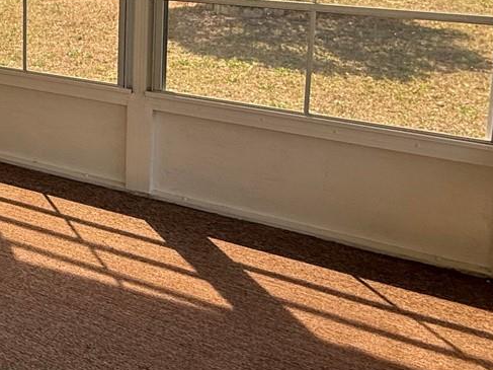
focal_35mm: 46
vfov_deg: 29.0
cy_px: -21
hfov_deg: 34.7
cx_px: -66
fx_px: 655
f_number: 2.2
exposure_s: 1/167
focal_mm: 2.22
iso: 50
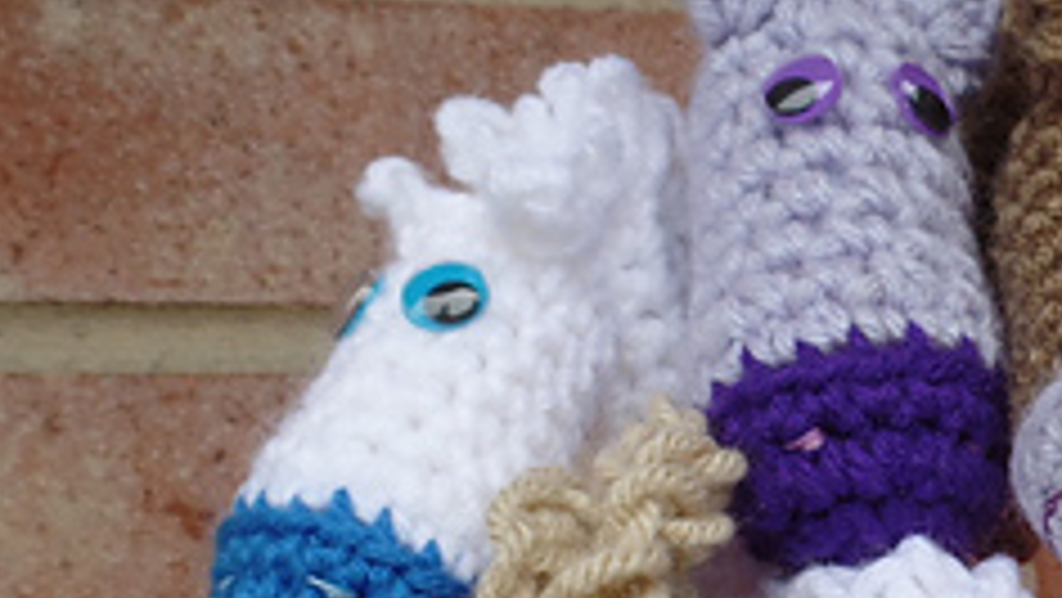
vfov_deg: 17.5
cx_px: 958
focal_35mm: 68
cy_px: 517
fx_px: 1916
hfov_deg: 29.7
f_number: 3.5
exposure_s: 1/500
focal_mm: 4.1
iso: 80
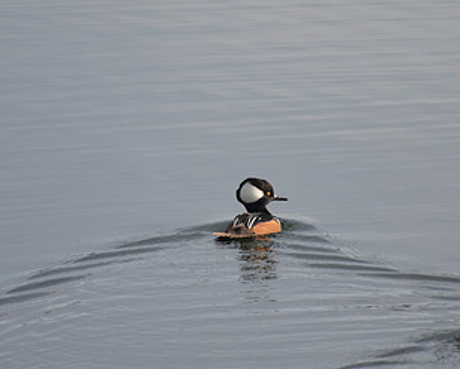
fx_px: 10830
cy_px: 144
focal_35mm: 795
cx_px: 237
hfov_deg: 2.4
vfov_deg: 1.9
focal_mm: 300
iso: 400
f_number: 6.3
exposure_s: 1/1600
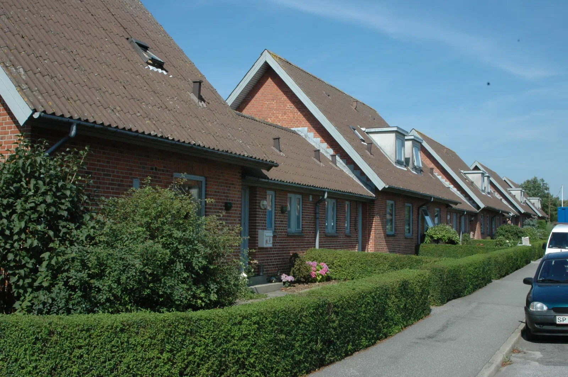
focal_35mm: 42
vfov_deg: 31.8
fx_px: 662
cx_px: 284
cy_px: 188
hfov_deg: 46.4
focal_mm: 28
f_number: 16
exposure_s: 1/125
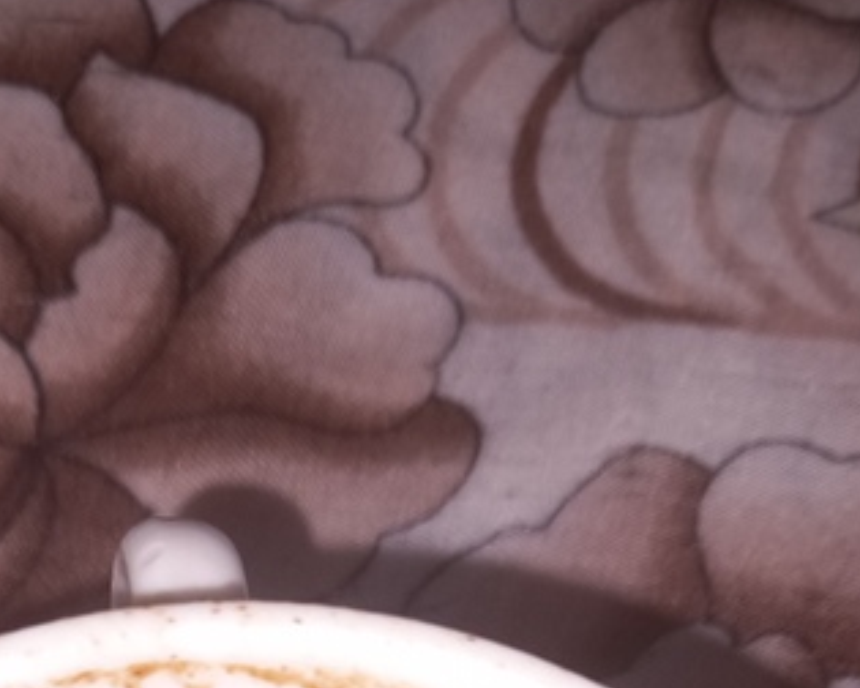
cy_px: 1215
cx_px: 216
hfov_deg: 24.5
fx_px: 1960
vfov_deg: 16.7
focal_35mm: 77
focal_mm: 4
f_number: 1.8
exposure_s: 1/50
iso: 20
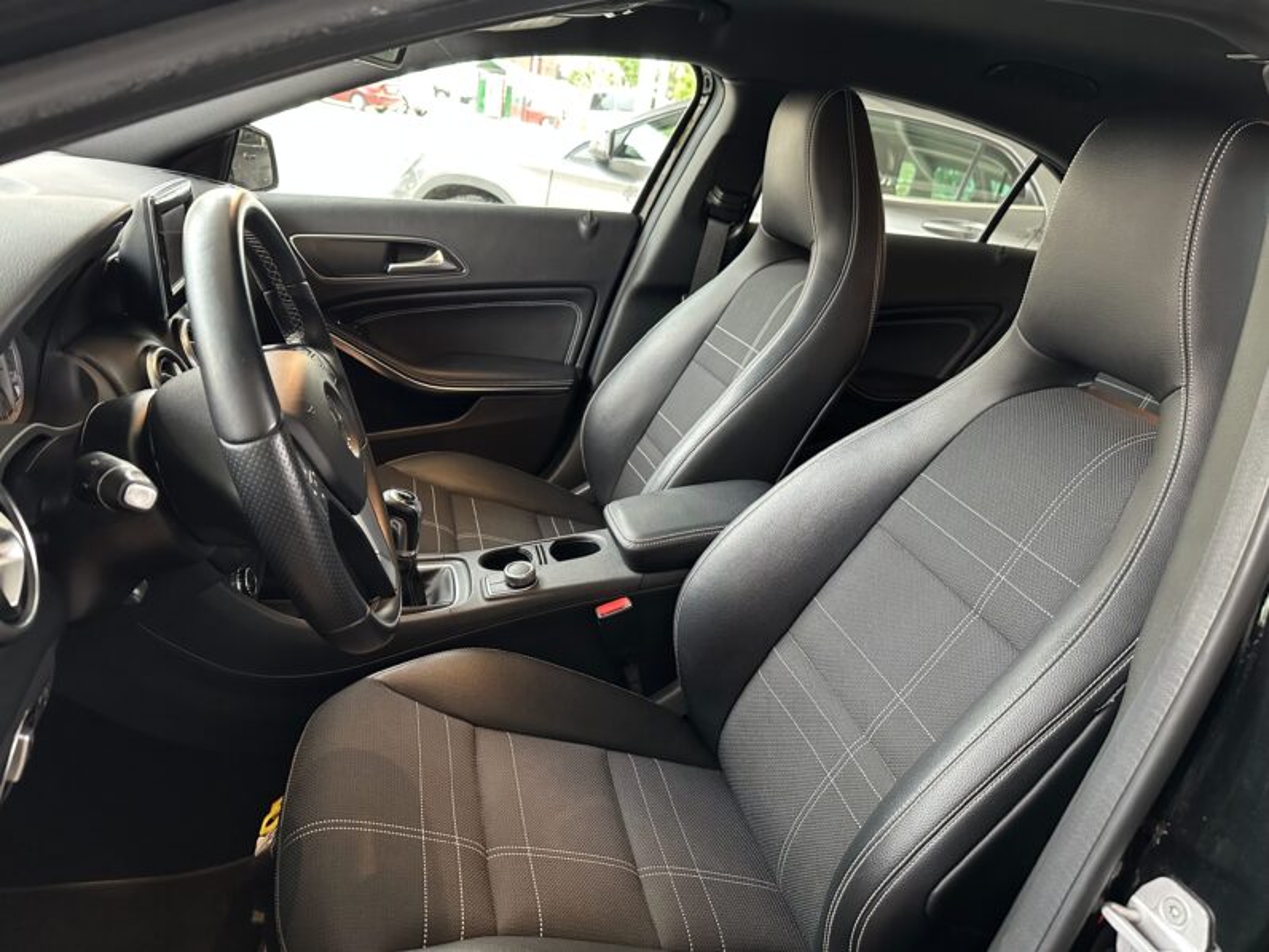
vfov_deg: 56.8
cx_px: 634
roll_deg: -9.0
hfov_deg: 71.6
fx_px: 880
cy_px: 476
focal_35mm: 24
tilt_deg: -20.0
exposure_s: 1/60
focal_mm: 6.86
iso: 500
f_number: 1.78
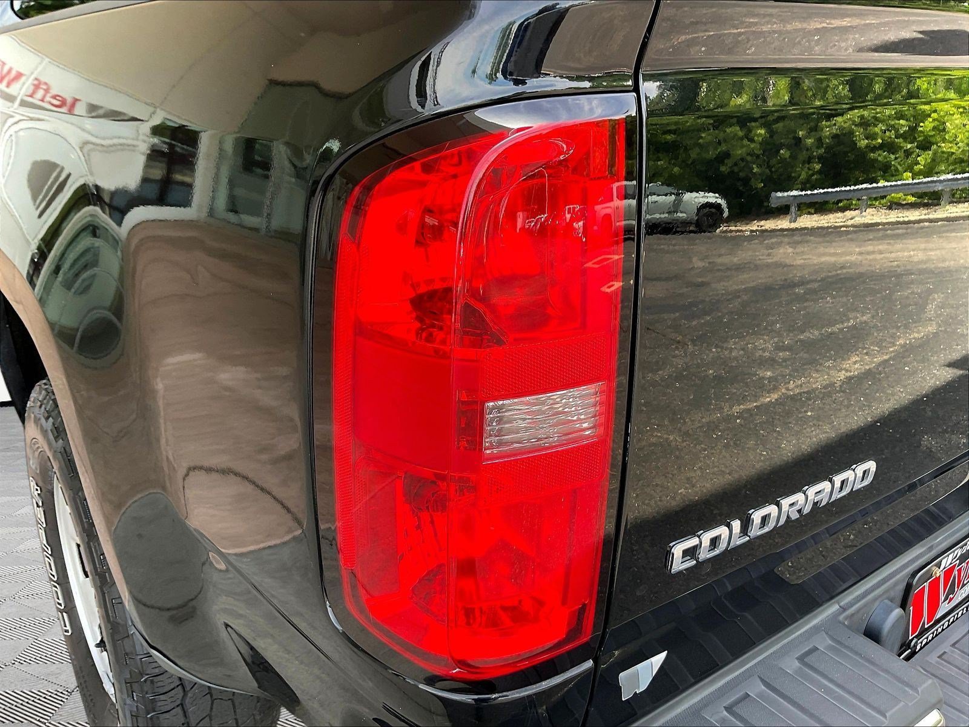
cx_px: 484
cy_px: 364
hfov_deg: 61.7
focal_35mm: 29
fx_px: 812
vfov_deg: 48.2
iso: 32
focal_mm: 3
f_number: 1.8
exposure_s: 1/122
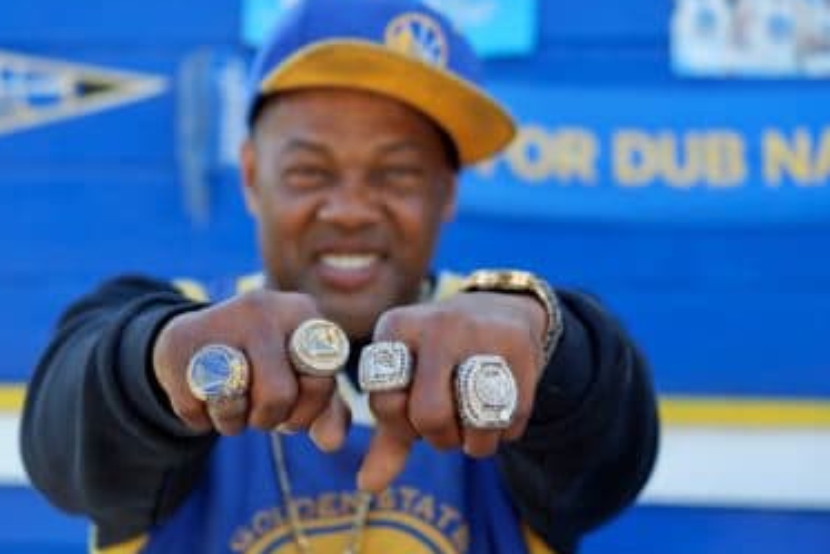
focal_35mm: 89
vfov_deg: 15.4
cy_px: 270
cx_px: 387
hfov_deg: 22.9
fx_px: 2053
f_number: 3.5
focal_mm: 55
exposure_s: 1/350
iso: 200
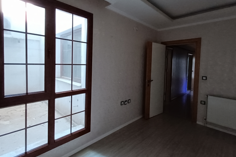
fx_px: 125
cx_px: 120
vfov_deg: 64.4
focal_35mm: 19
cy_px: 69
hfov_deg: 86.9
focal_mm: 1.66
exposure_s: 1/50
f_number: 2.2
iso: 710
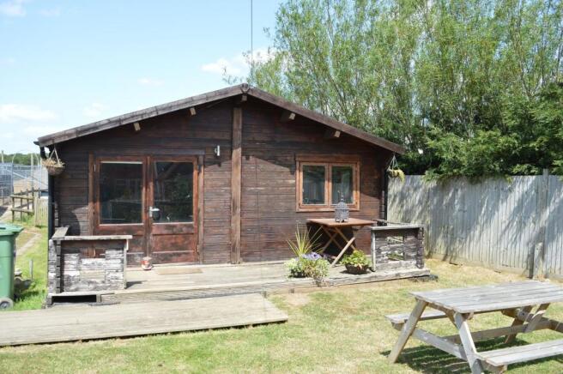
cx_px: 282
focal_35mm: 30
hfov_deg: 62.0
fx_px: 469
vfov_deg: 43.5
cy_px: 187
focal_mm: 20
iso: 100
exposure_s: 1/200
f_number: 7.1
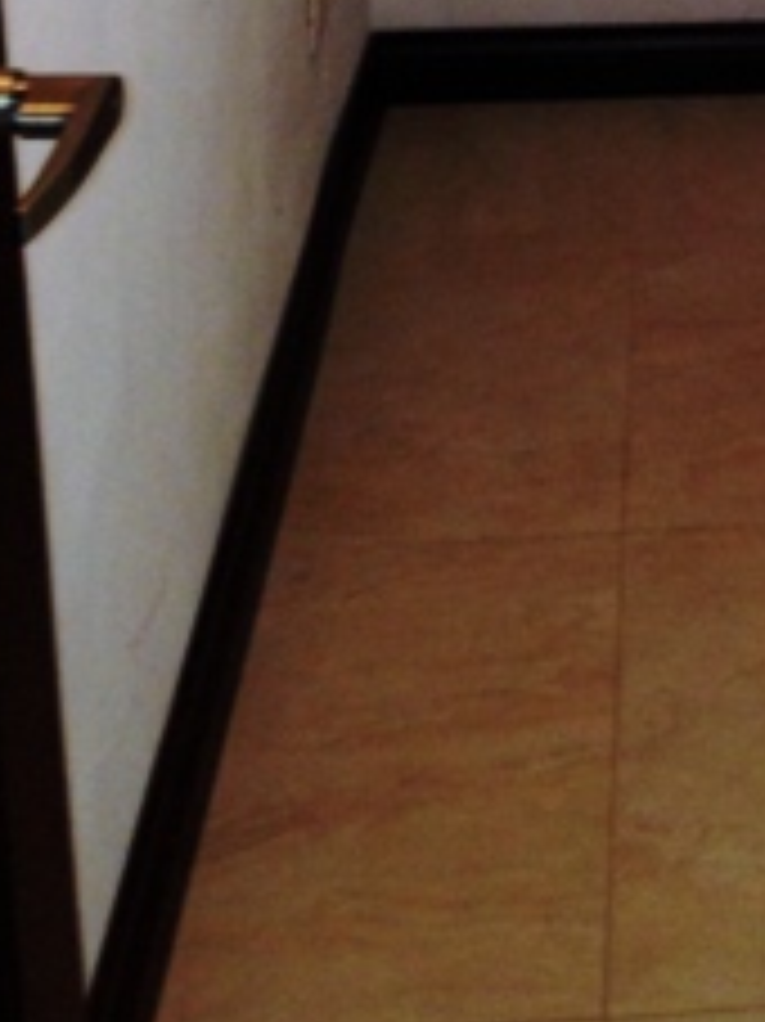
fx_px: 2743
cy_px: -248
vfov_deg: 19.7
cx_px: 999
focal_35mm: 93
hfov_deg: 15.1
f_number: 2.4
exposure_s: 1/20
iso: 125
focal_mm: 4.12
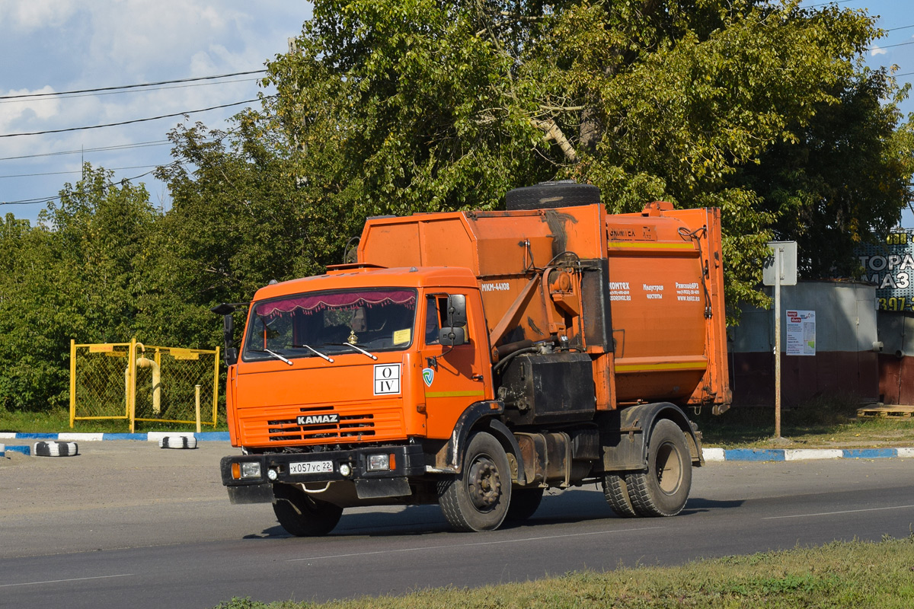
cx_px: 457
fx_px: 2094
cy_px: 304
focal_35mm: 82
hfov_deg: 24.6
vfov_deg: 16.6
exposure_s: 1/1000
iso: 200
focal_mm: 55
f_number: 7.1
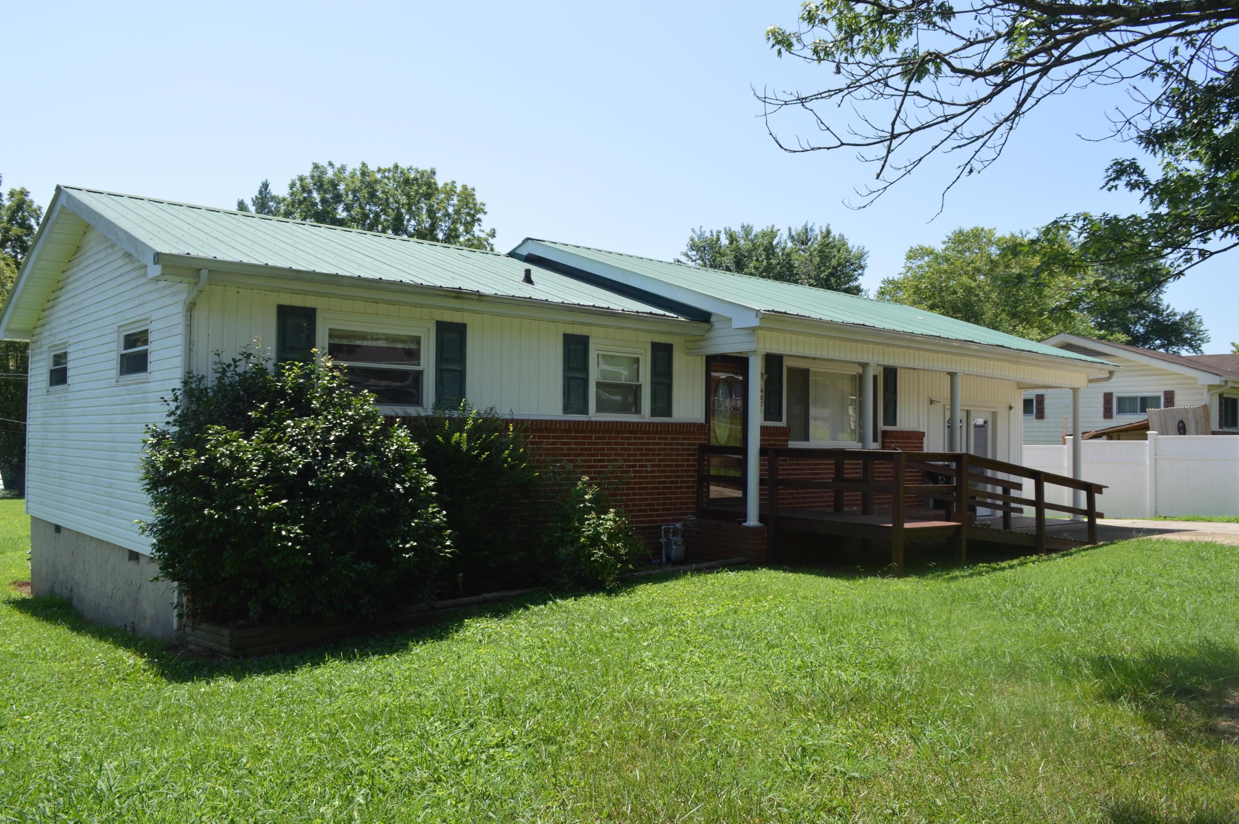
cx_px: 620
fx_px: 928
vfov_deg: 47.8
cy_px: 412
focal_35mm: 27
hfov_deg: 67.4
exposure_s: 1/200
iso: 100
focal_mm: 18
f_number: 7.1
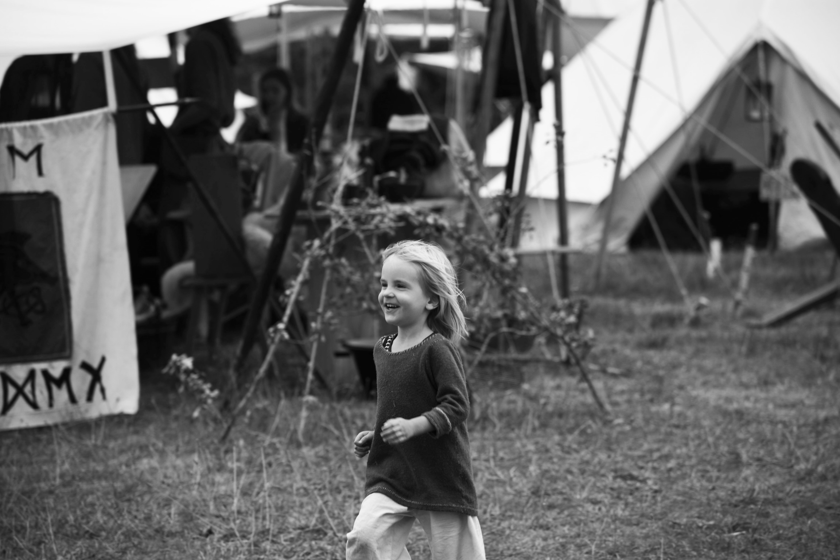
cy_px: 280
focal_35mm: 202
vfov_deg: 6.8
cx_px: 420
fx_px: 4725
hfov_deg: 10.2
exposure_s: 1/400
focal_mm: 135
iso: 100
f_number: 4.8
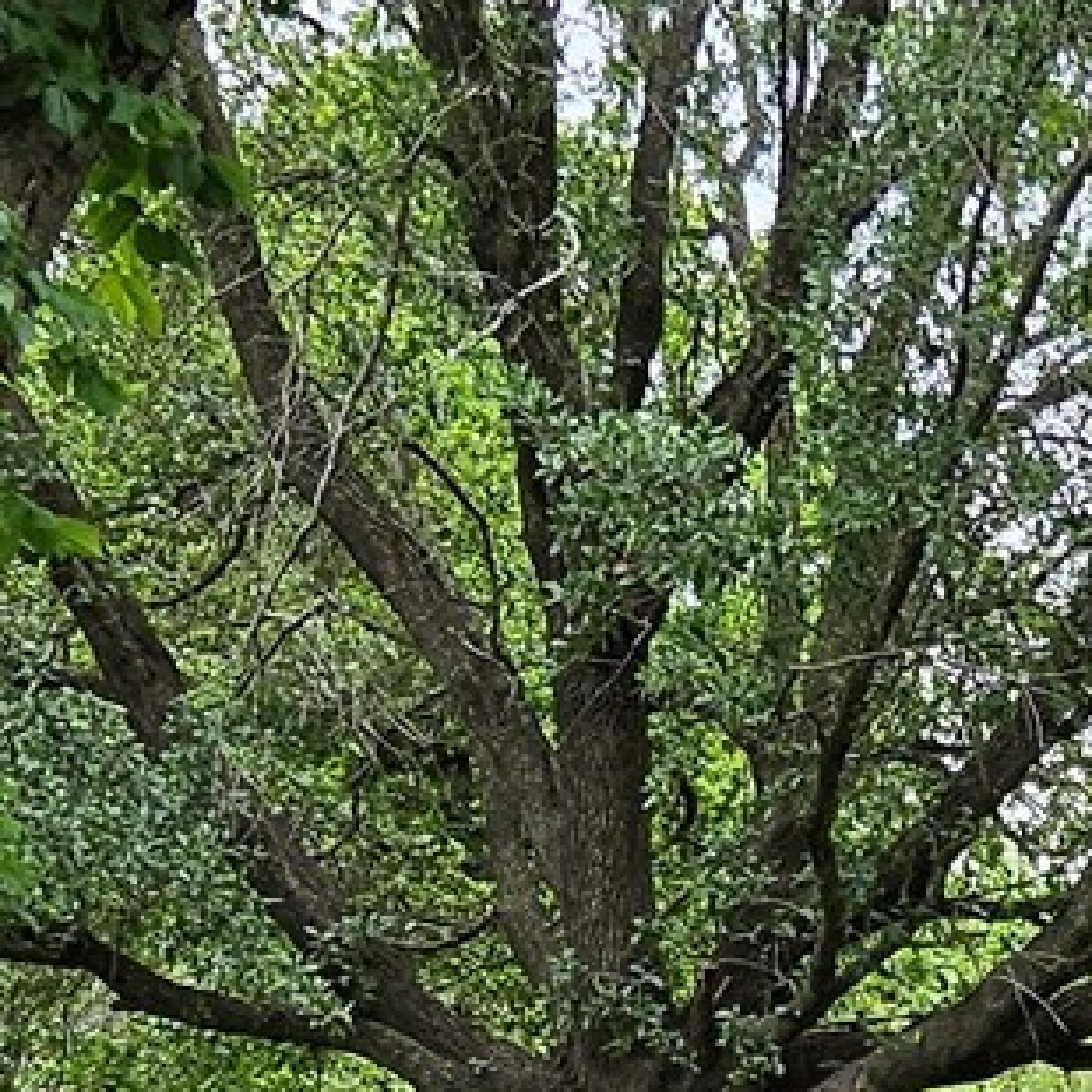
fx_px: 2712
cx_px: 1296
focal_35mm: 76
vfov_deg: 20.1
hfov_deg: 21.2
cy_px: 1564
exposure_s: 1/285
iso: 32
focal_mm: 1.74
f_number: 2.2
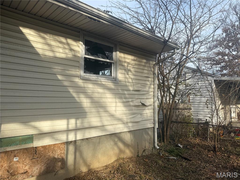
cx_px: 120
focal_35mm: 24
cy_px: 90
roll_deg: -1.1
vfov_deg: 56.8
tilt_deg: +5.1
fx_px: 166
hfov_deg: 71.6
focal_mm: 6.76
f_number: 1.78
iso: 80
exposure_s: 1/2299
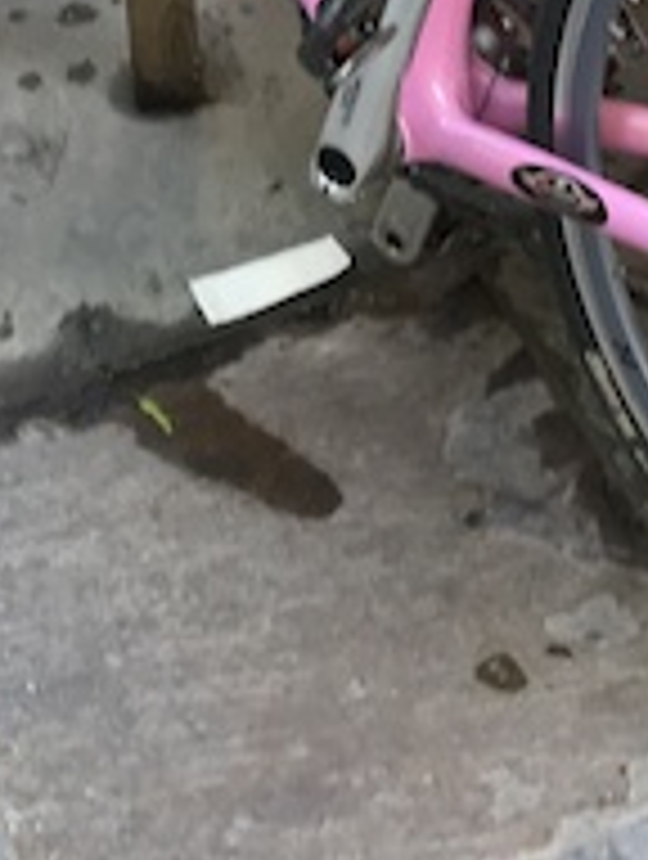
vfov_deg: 16.1
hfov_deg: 12.7
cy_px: -176
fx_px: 2911
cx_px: 356
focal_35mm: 117
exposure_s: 1/60
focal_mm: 3.99
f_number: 1.8
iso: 32
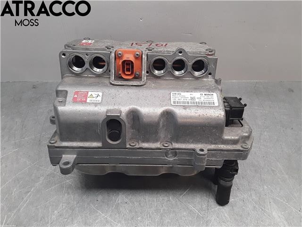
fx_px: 244
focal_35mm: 28
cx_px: 151
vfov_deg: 49.7
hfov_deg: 63.4
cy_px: 114
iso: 50
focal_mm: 2.91
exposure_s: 1/100
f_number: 1.9
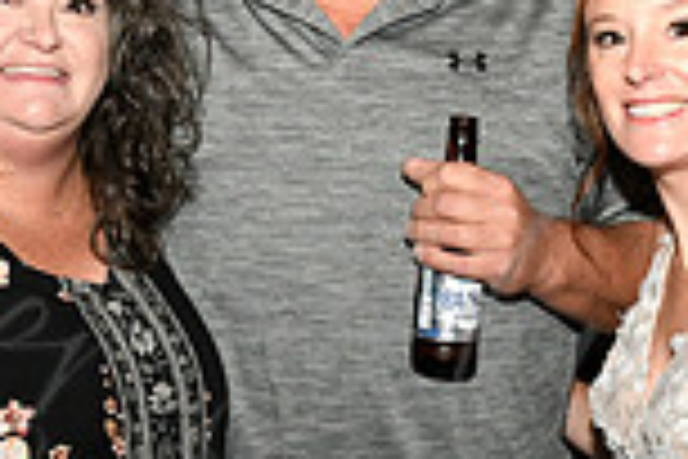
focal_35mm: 110
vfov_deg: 12.4
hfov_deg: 18.5
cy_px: 398
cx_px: 459
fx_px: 2102
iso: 6400
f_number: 11
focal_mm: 29
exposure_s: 1/60
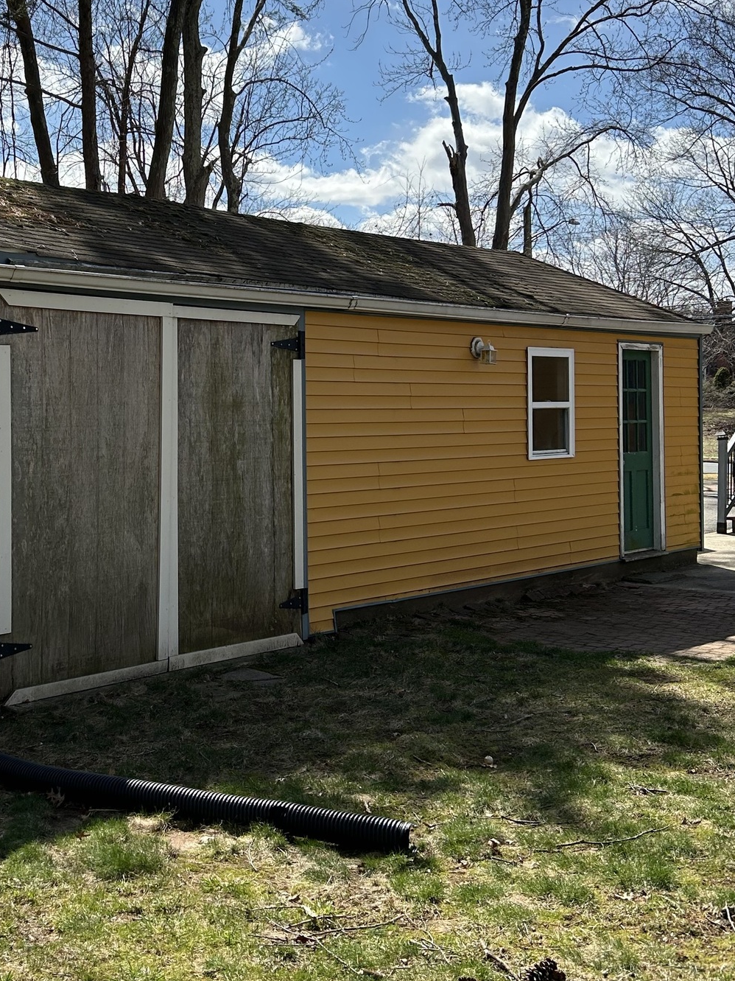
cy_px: 405
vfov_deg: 41.9
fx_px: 1274
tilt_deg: +0.4
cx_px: 190
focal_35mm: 45
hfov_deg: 31.6
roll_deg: +0.3
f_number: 1.5
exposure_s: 1/4115
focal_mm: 5.7
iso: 50
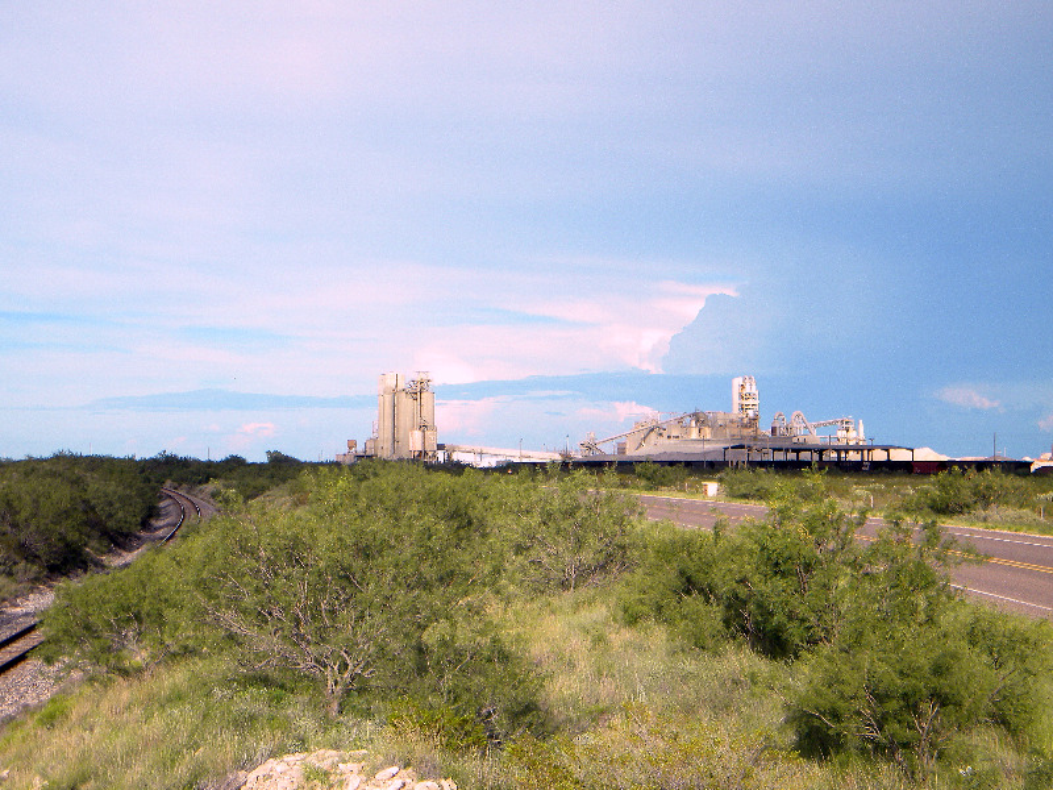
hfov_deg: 40.4
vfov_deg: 30.9
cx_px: 526
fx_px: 1430
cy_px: 395
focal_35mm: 47
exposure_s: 1/715
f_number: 3.9
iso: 80
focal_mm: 8.6
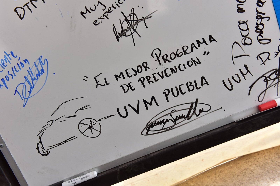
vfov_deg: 31.9
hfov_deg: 46.4
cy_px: 93
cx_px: 140
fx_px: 327
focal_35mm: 42
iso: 320
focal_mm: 42
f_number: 7.1
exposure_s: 1/125
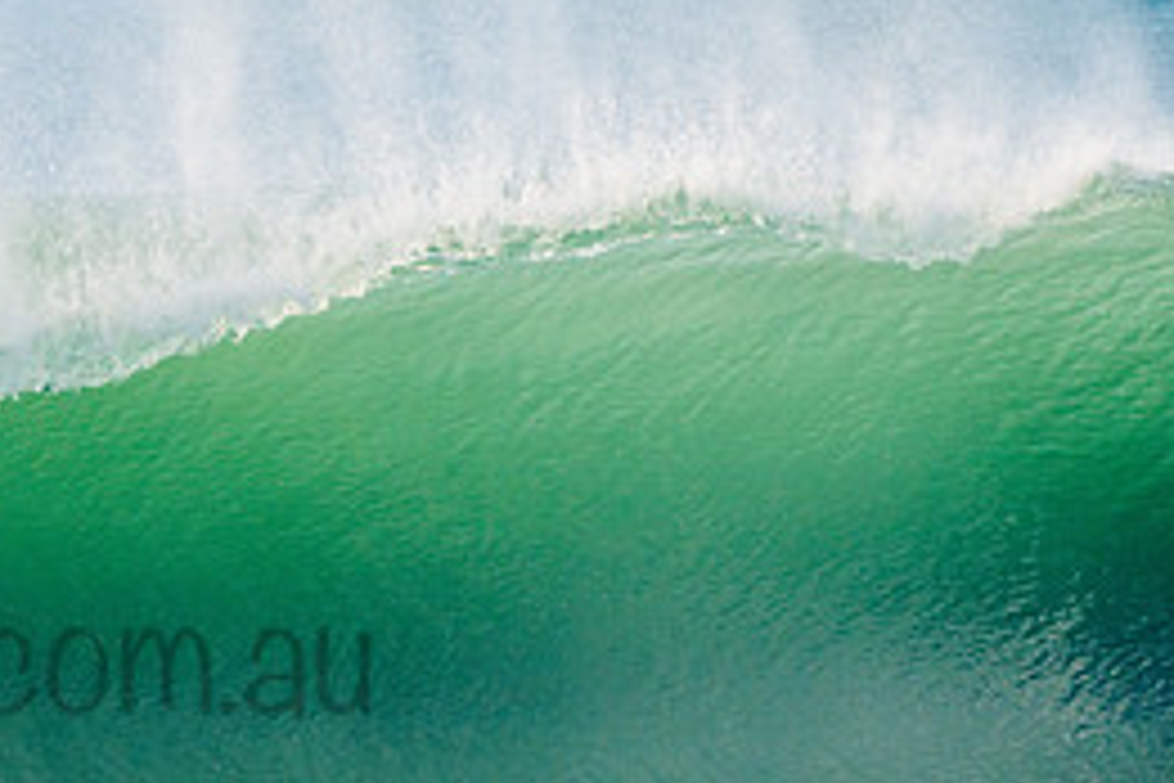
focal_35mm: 1111
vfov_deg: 1.2
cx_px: -103
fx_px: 36228
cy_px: 610
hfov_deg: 1.9
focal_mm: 500
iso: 250
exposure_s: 1/1600
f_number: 5.6
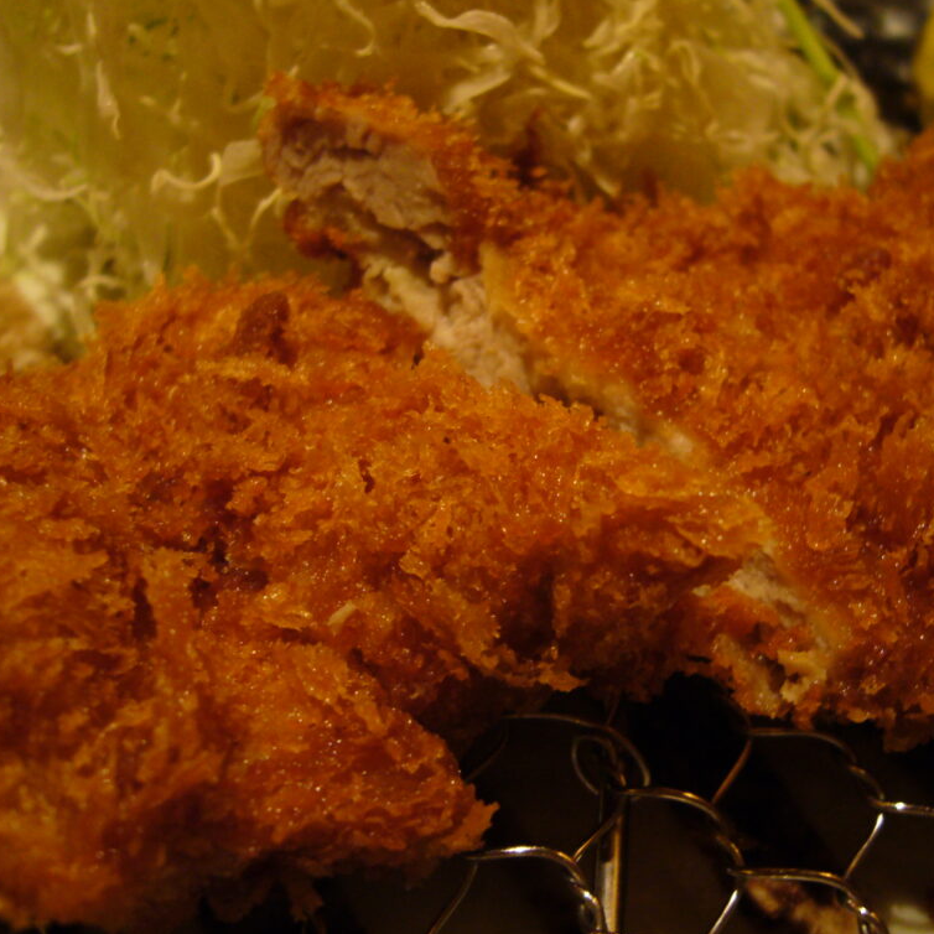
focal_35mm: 42
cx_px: 580
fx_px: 1282
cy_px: 472
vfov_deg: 40.0
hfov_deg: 39.8
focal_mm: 5.8
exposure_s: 1/8
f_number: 2.8
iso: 200
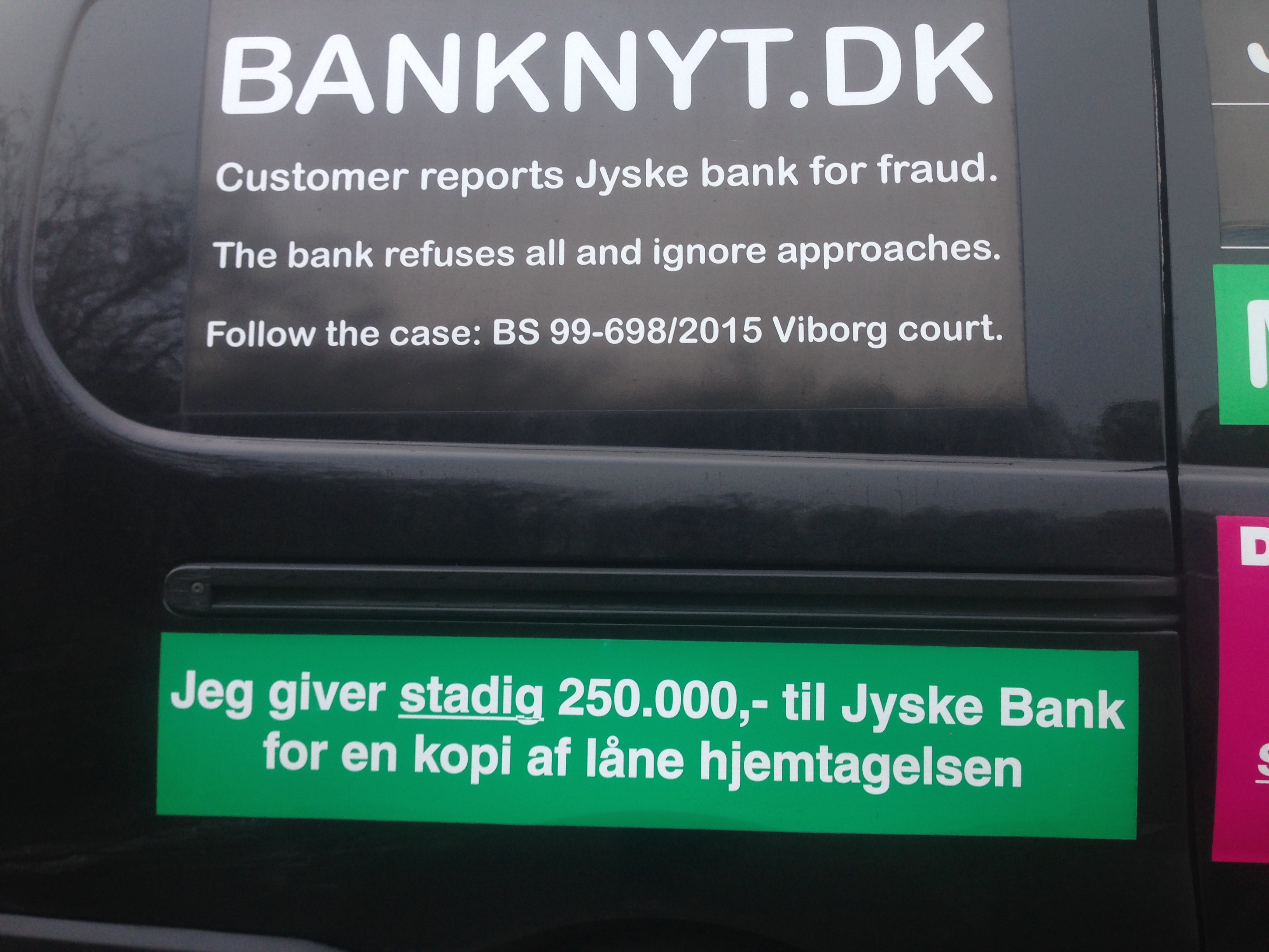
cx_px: 634
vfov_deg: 42.9
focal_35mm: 33
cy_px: 476
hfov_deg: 55.4
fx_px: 1210
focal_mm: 4.12
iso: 50
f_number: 2.4
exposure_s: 1/60
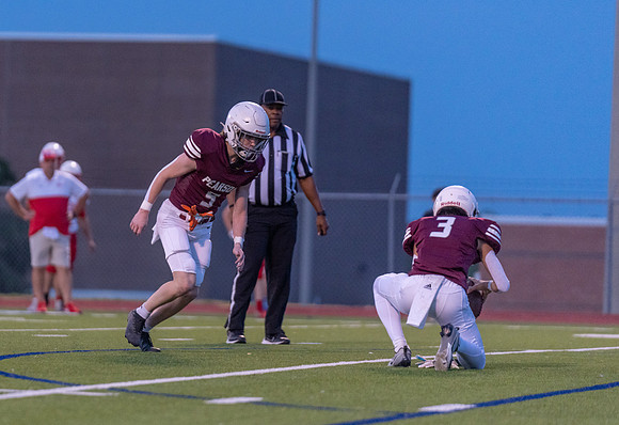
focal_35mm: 276
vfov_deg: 5.1
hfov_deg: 7.4
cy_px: 191
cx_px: 189
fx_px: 4781
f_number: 2.8
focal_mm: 200
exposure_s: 1/1250
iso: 3200
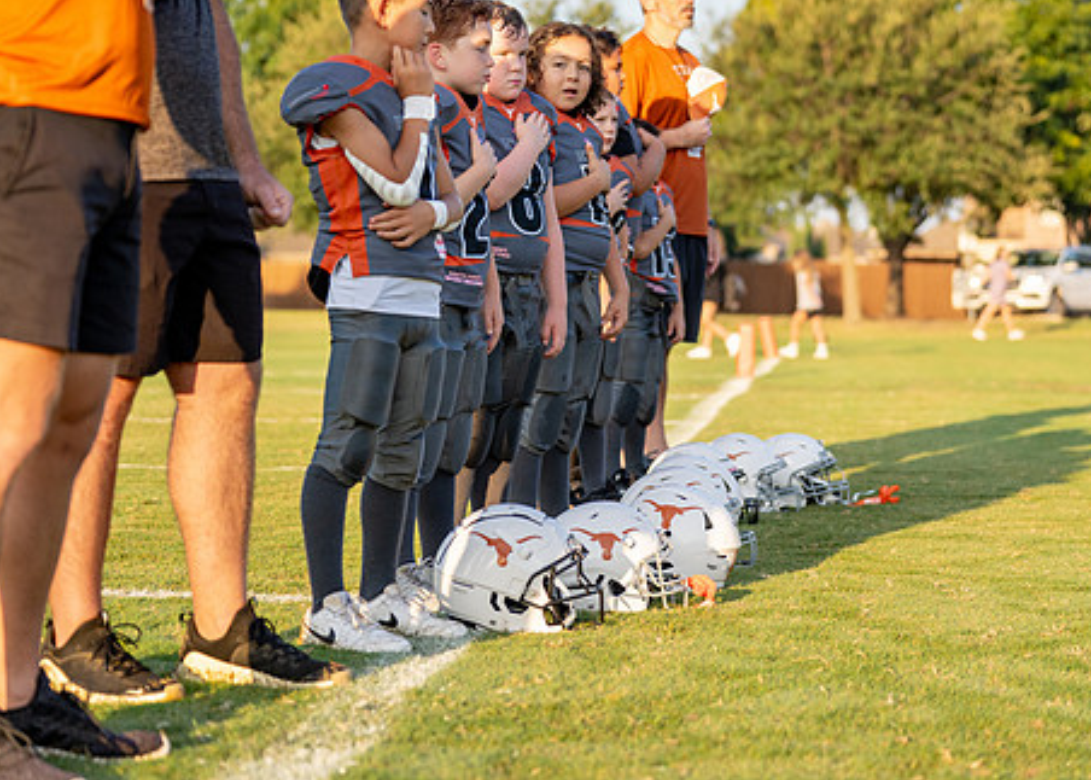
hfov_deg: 20.6
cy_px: 271
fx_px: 3006
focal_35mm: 97
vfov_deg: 14.8
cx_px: 575
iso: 400
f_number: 2.8
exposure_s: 1/1600
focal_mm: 70
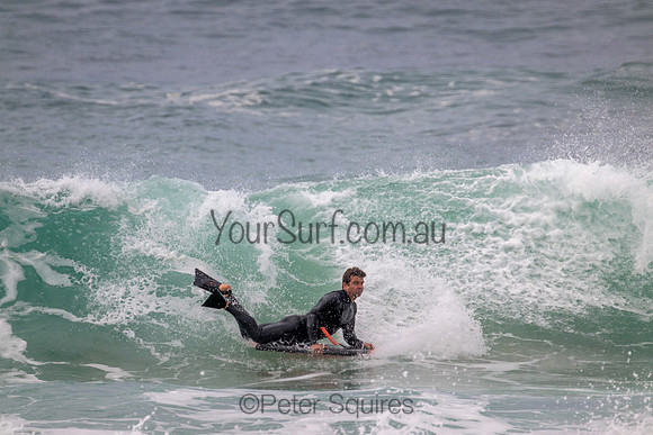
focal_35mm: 800
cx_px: 326
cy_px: 218
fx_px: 14514
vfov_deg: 1.7
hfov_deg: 2.6
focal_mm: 800
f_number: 11
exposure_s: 1/2000
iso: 900
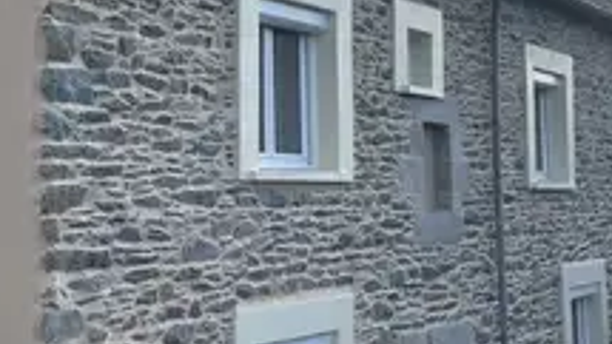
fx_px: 1006
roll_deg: +1.1
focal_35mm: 62
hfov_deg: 32.8
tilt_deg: +7.6
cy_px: 112
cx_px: 111
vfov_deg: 19.4
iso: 50
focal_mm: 4.2
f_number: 1.6
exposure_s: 1/1855
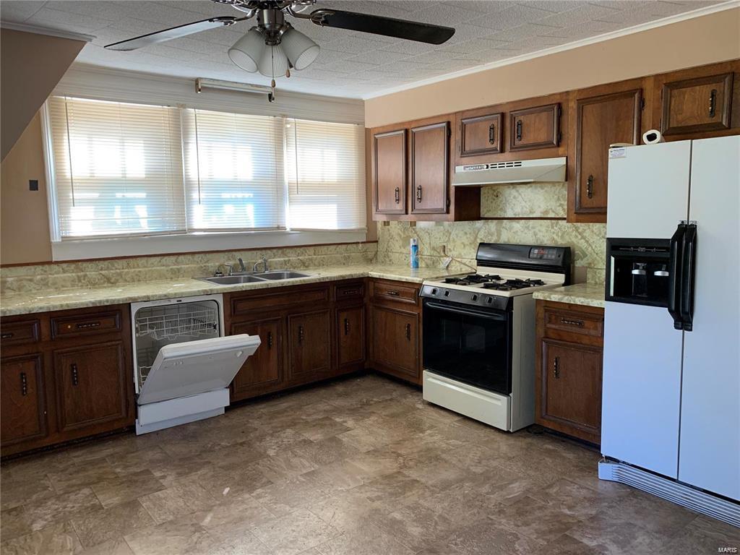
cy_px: 278
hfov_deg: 67.3
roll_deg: +1.7
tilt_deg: -8.4
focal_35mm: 26
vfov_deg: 53.1
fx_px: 556
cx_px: 370
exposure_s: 1/121
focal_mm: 4.25
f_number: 1.8
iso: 80
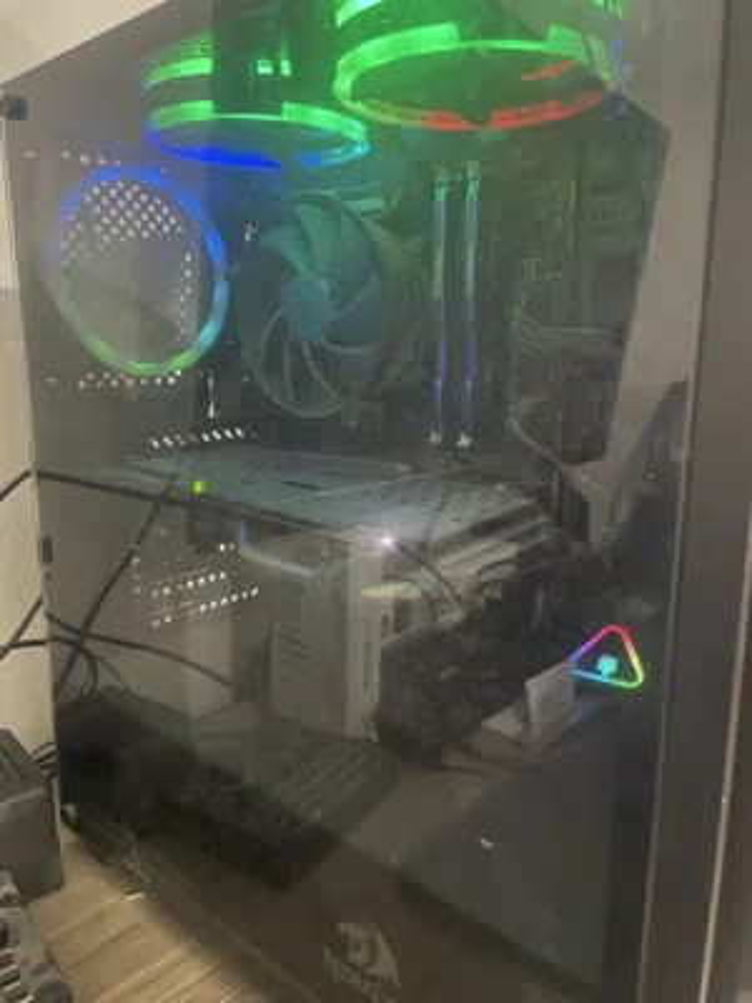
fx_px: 753
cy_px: 502
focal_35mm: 26
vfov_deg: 67.3
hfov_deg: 53.1
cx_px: 376
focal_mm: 4.2
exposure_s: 1/15
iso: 1000
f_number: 1.6
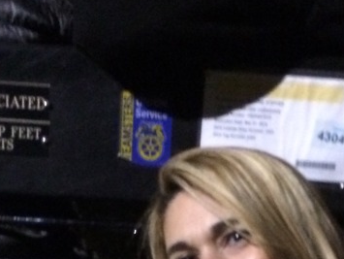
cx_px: 203
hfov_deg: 22.5
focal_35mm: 87
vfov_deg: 16.1
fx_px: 865
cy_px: 336
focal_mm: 4.15
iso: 640
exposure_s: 1/15
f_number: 2.2
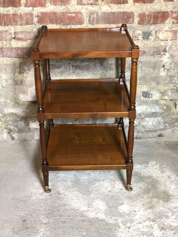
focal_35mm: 52
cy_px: 118
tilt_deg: -26.1
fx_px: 357
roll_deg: +1.1
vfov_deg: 36.8
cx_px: 89
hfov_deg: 28.0
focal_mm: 6
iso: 160
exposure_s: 1/9
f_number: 2.4
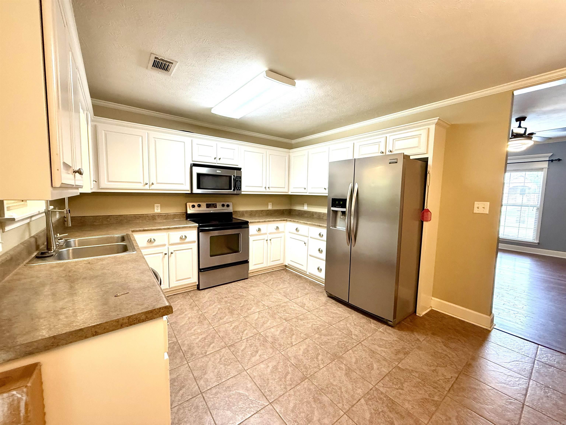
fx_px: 229
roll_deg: -1.1
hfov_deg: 102.1
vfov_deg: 85.7
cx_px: 283
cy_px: 212
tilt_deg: -4.2
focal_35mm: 14
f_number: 2.2
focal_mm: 2.22
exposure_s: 1/60
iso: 250
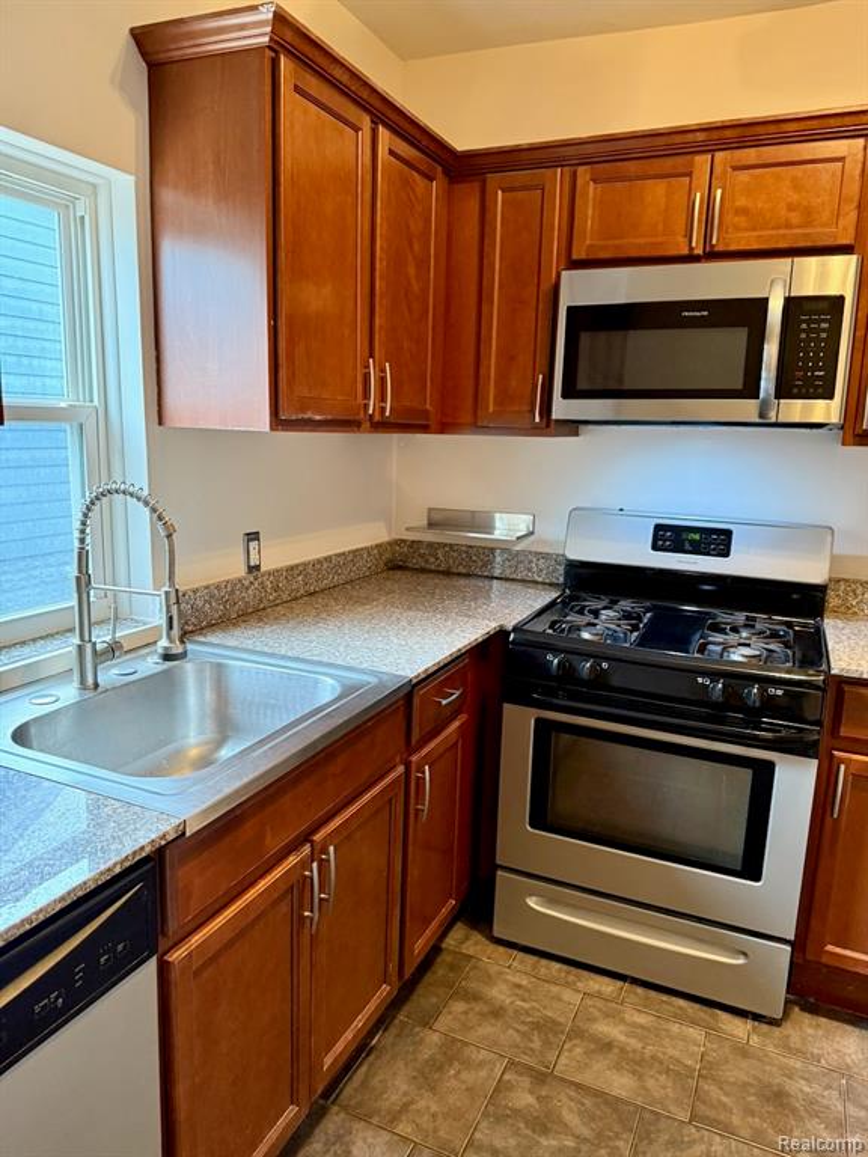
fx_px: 802
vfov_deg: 71.6
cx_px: 434
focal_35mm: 24
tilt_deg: -10.3
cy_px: 578
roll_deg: -1.7
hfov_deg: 56.8
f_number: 1.78
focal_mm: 6.76
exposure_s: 1/60
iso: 400
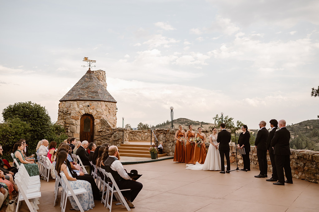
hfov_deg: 54.5
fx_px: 310
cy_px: 106
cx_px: 160
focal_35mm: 35
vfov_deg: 37.8
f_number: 2.5
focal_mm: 35
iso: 125
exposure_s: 1/640
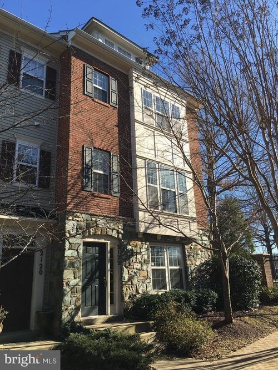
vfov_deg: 61.7
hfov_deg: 48.2
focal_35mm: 29
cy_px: 185
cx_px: 139
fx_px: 311
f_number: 2.2
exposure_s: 1/938
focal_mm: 4.15
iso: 25
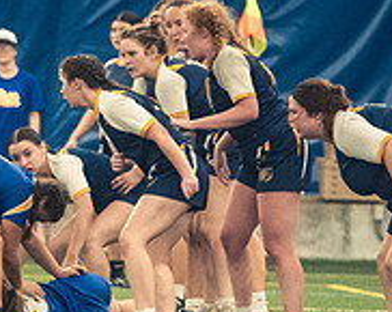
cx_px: -52
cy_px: 361
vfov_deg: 1.7
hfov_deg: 2.2
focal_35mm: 899
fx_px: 10413
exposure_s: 1/500
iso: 12800
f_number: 2.8
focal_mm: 200
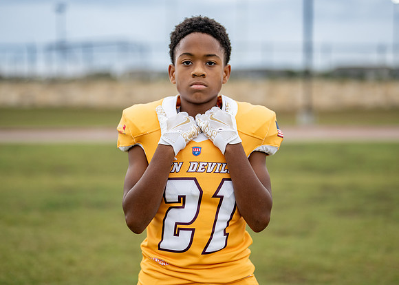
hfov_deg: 31.1
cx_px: 207
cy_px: 140
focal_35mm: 63
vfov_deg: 22.5
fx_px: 716
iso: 320
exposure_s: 1/1600
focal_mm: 50
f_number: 1.2
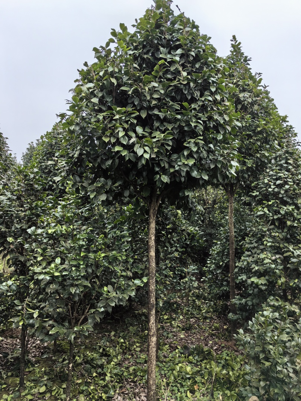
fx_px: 313
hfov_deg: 51.3
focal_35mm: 27
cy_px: 200
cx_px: 150
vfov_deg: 65.3
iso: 80
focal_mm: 5.75
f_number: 2
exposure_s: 1/100
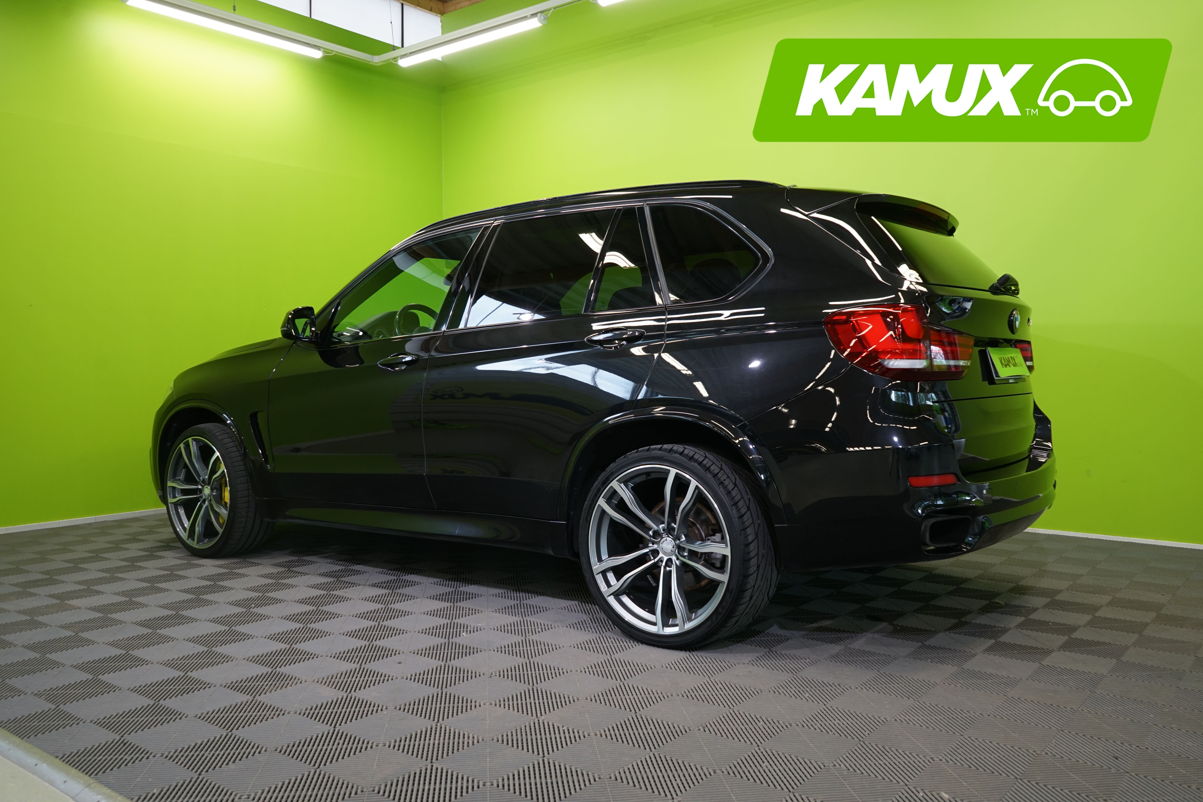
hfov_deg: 63.7
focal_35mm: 29
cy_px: 401
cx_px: 602
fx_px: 969
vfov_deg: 45.0
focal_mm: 29
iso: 500
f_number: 6.3
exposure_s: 1/30
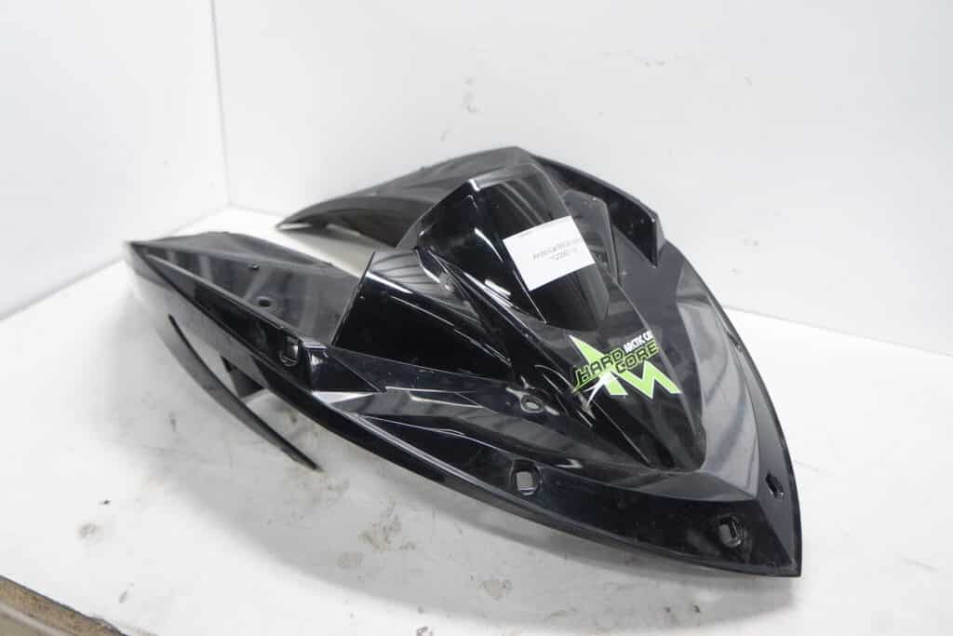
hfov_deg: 67.4
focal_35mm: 27
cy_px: 318
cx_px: 476
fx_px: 715
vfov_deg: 47.9
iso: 320
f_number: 3.5
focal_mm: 18
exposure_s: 1/60
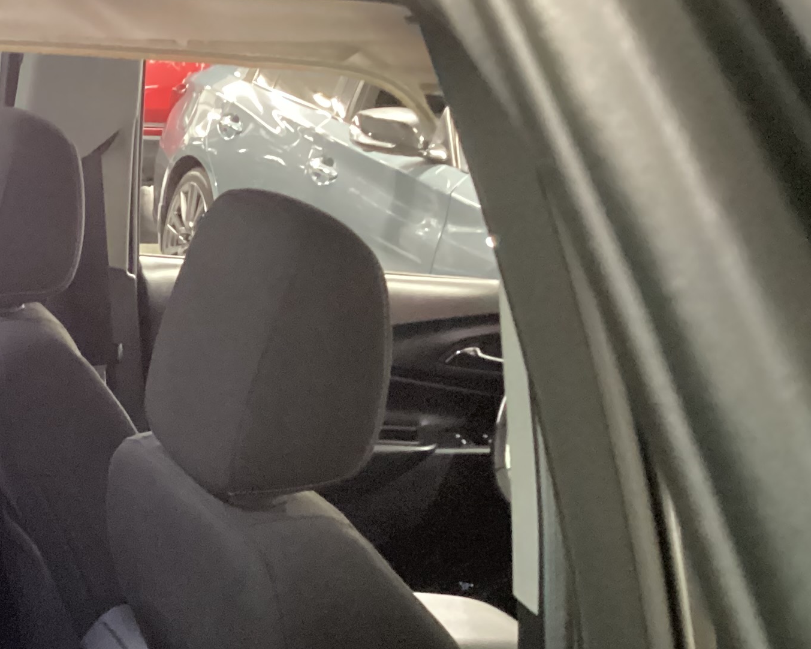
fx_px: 1752
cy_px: 605
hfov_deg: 24.0
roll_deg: -3.3
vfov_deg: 20.5
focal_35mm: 73
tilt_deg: -22.5
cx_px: -126
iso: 800
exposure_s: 1/15
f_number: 2.4
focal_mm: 3.3
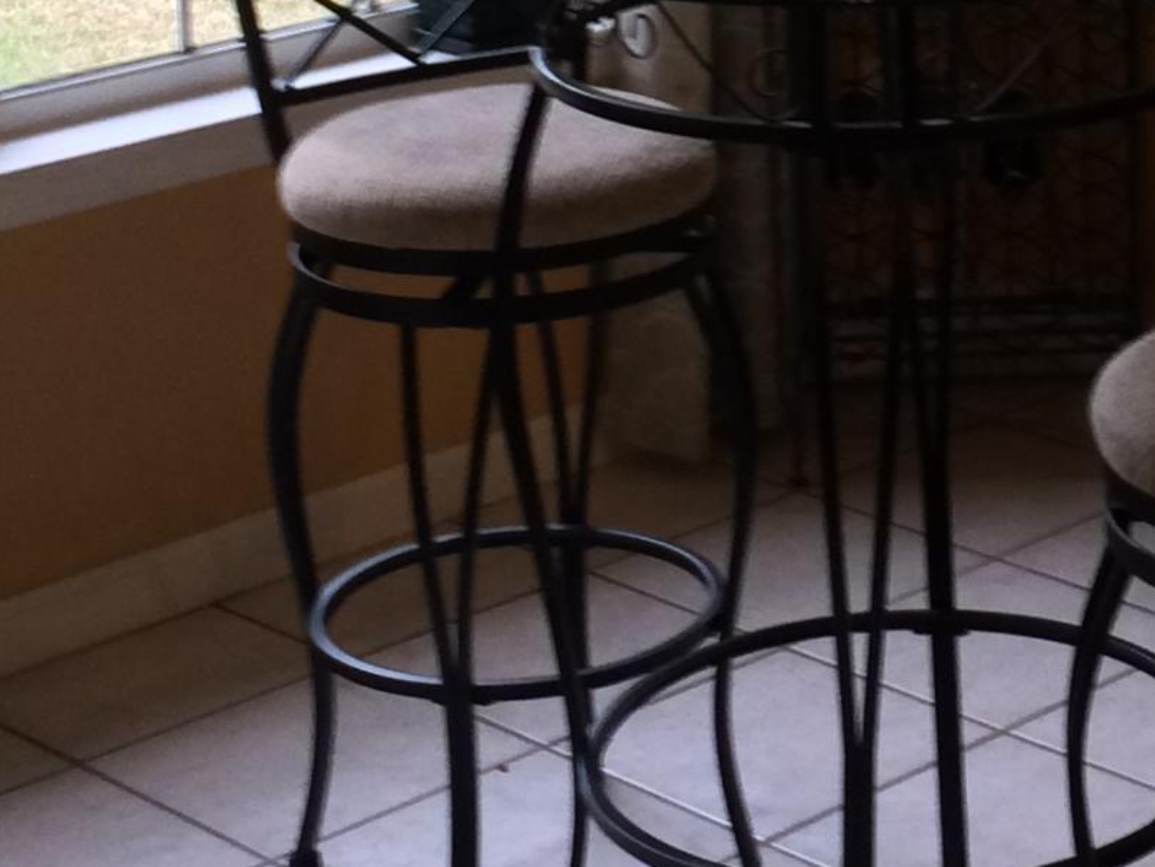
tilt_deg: -7.5
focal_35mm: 109
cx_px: 1100
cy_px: -414
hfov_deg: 17.7
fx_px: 3638
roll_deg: +0.3
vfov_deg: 12.9
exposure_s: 1/30
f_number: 2.2
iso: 100
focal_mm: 4.15
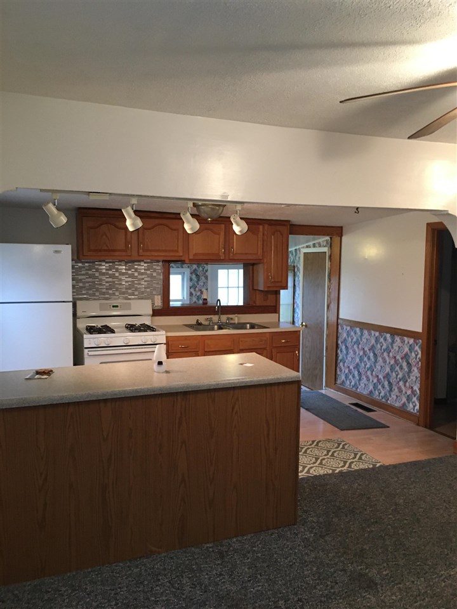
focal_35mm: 29
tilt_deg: -3.3
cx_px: 228
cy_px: 304
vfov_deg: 61.7
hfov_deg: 48.2
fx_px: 510
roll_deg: +0.4
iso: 160
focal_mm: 4.15
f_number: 2.2
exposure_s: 1/30
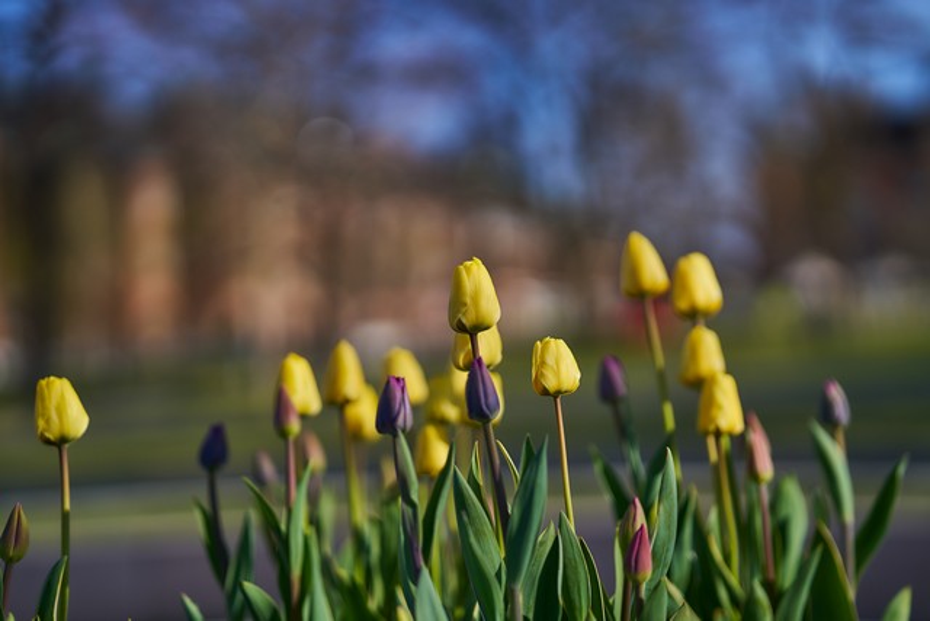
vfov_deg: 16.1
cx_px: 465
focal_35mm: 85
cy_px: 310
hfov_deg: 23.9
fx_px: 2196
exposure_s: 1/3200
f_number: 1.8
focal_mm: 85
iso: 50
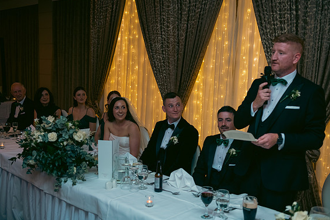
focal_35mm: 43
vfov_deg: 31.2
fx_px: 394
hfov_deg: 45.4
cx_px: 162
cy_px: 110
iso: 800
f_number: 3.5
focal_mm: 42
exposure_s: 1/160
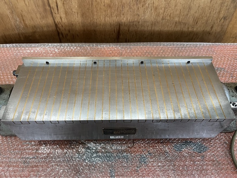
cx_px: 118
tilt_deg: -58.5
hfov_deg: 67.3
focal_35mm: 26
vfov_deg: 53.1
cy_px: 89
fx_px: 178
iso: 125
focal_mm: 5.1
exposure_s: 1/94
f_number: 1.6
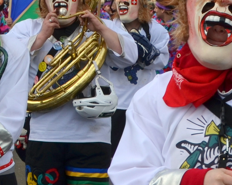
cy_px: 41
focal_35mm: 92
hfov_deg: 20.5
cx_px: 191
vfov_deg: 16.6
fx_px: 631
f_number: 10
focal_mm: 24
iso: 100
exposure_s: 1/200
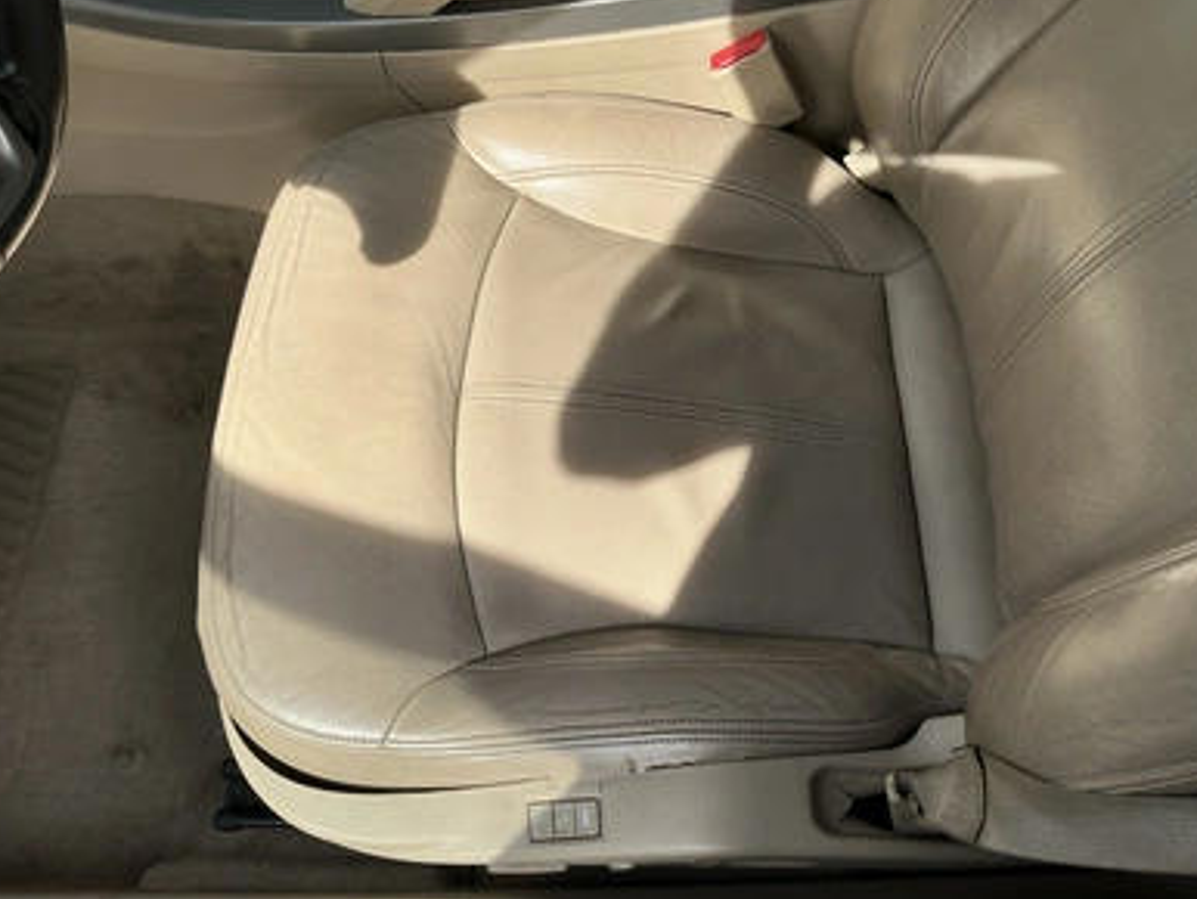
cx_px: 595
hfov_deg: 61.6
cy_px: 440
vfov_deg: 48.3
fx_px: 1003
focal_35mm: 29
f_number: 1.8
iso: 25
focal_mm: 3
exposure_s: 1/635
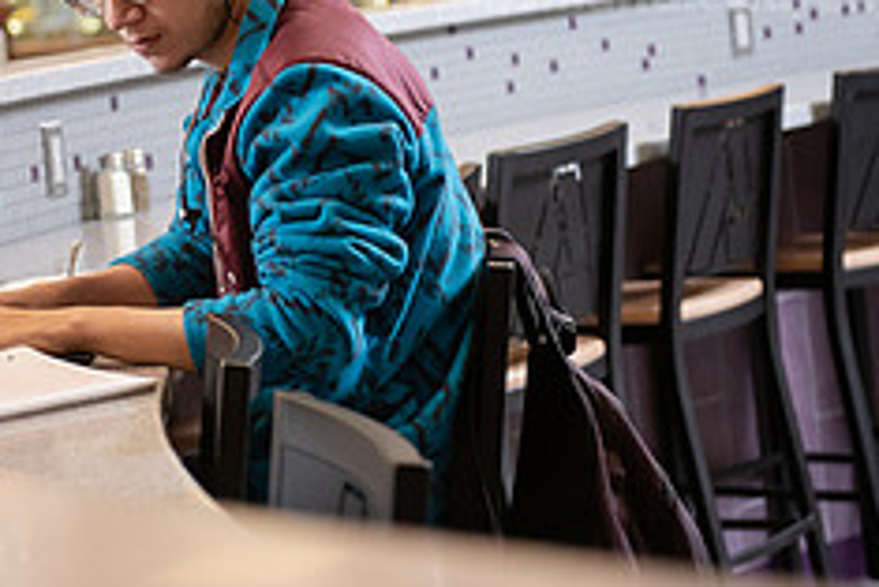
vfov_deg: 9.9
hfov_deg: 14.8
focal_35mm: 138
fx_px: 3371
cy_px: 73
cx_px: 172
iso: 800
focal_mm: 56
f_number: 3.2
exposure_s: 1/200
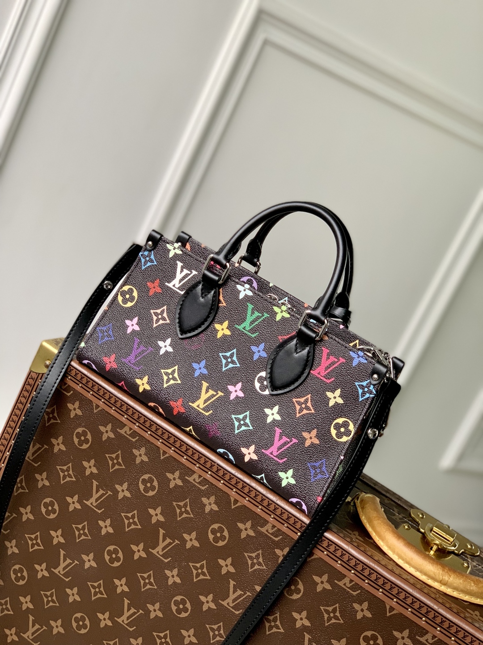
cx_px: 242
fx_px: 967
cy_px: 322
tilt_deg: -14.2
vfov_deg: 36.8
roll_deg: -26.2
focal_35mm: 52
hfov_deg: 28.0
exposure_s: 1/122
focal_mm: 6
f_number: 2.4
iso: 80
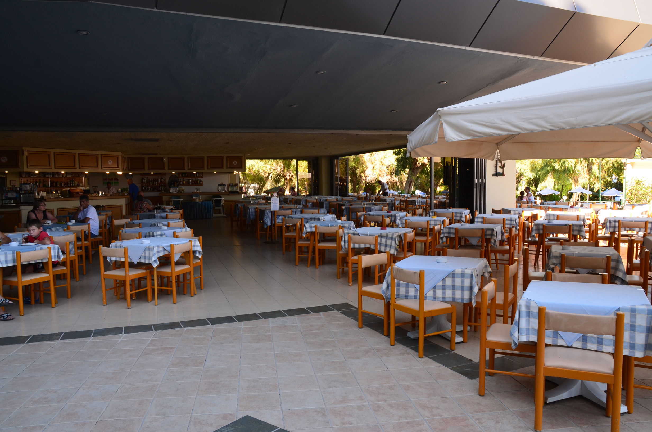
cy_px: 216
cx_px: 326
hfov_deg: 67.5
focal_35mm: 27
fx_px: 488
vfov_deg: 47.7
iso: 360
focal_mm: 18
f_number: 10
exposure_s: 1/60
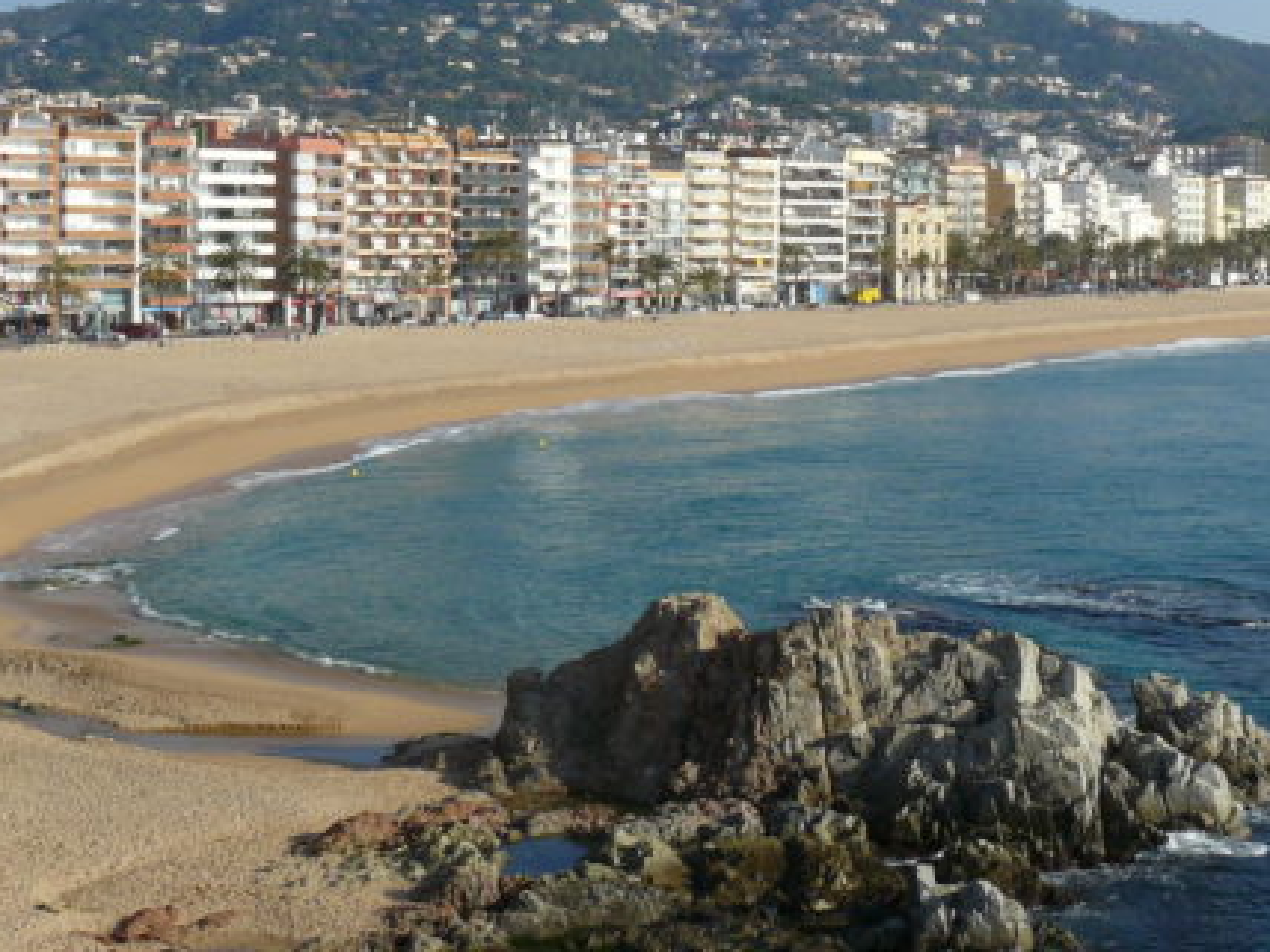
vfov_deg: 20.9
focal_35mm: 70
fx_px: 2568
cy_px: 264
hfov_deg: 27.4
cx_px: 967
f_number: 5.6
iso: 100
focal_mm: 6.5
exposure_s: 1/400
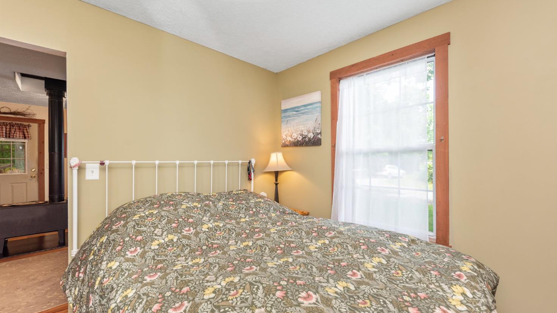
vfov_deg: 70.5
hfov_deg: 103.0
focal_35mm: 15
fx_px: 222
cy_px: 161
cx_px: 284
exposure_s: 1/100
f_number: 5.6
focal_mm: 14
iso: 400
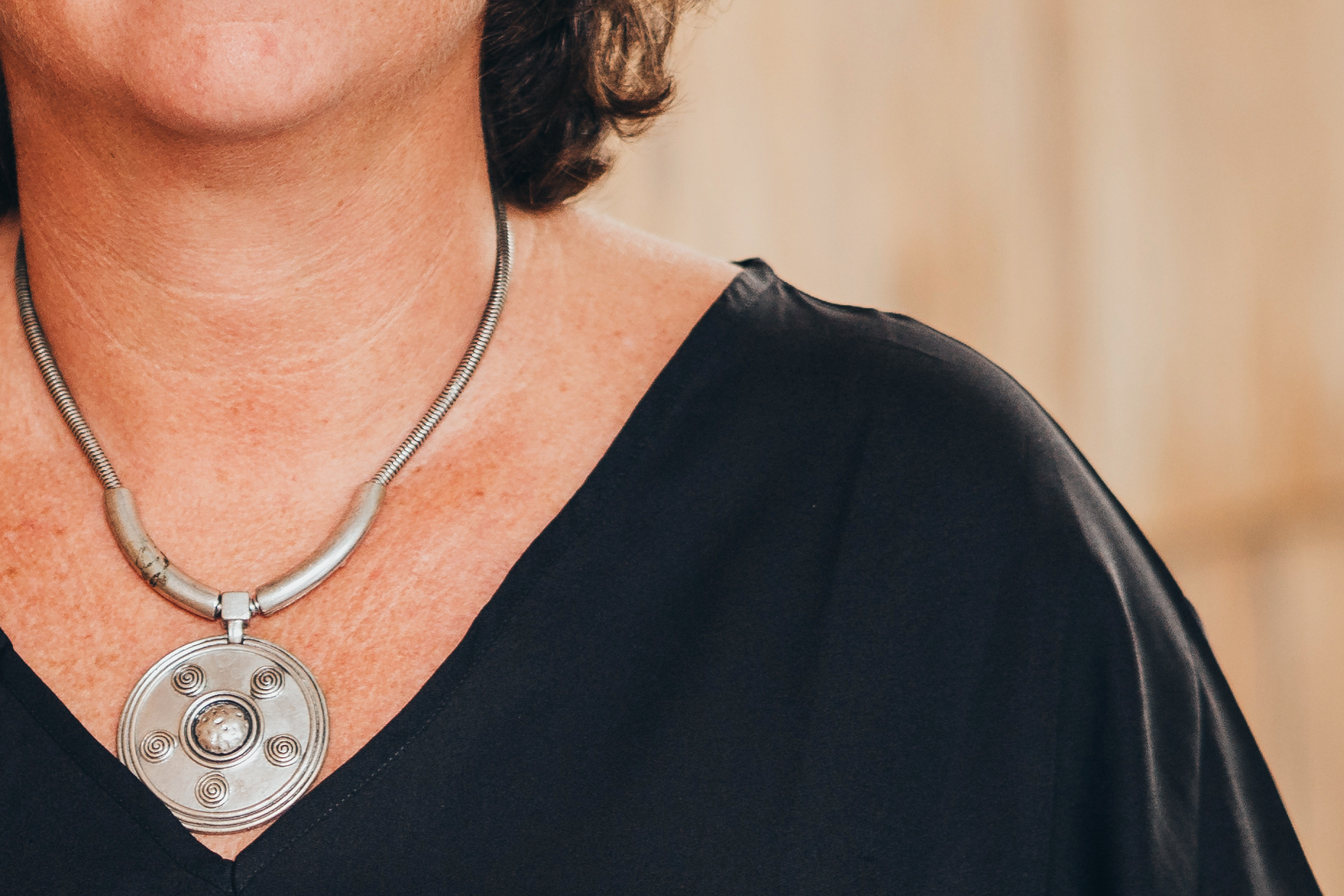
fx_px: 13592
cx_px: -547
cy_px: 949
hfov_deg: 5.6
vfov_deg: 3.8
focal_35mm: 364
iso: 320
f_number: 2
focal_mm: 85
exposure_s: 1/320
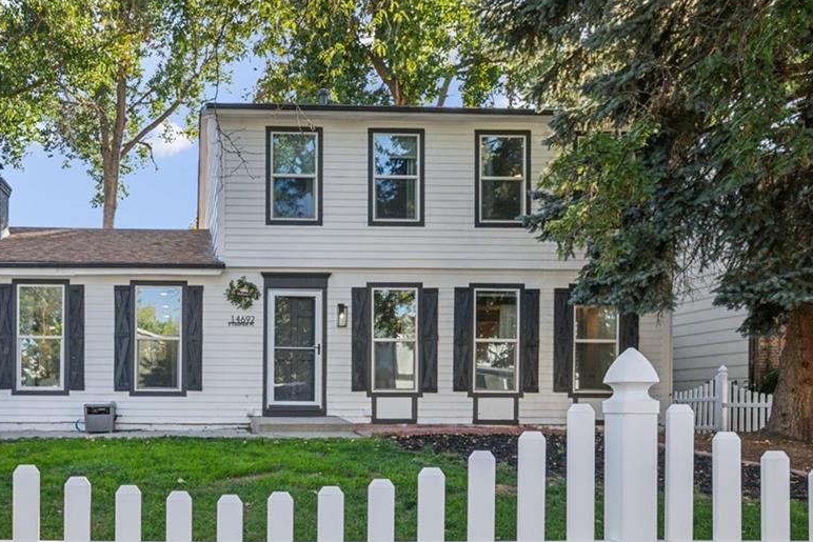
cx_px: 205
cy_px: 407
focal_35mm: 29
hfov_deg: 60.3
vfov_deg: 43.5
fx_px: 655
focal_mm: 14
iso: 400
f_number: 9
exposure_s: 1/125
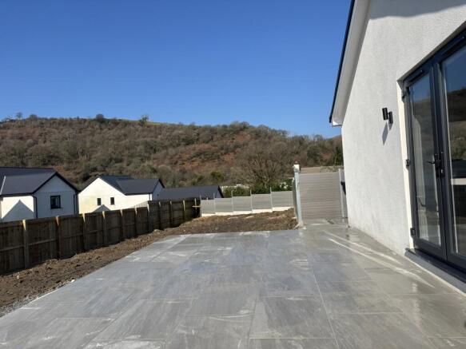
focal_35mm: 26
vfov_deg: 53.0
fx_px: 350
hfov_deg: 67.3
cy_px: 174
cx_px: 233
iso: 50
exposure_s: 1/4425
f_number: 1.6
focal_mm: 5.96
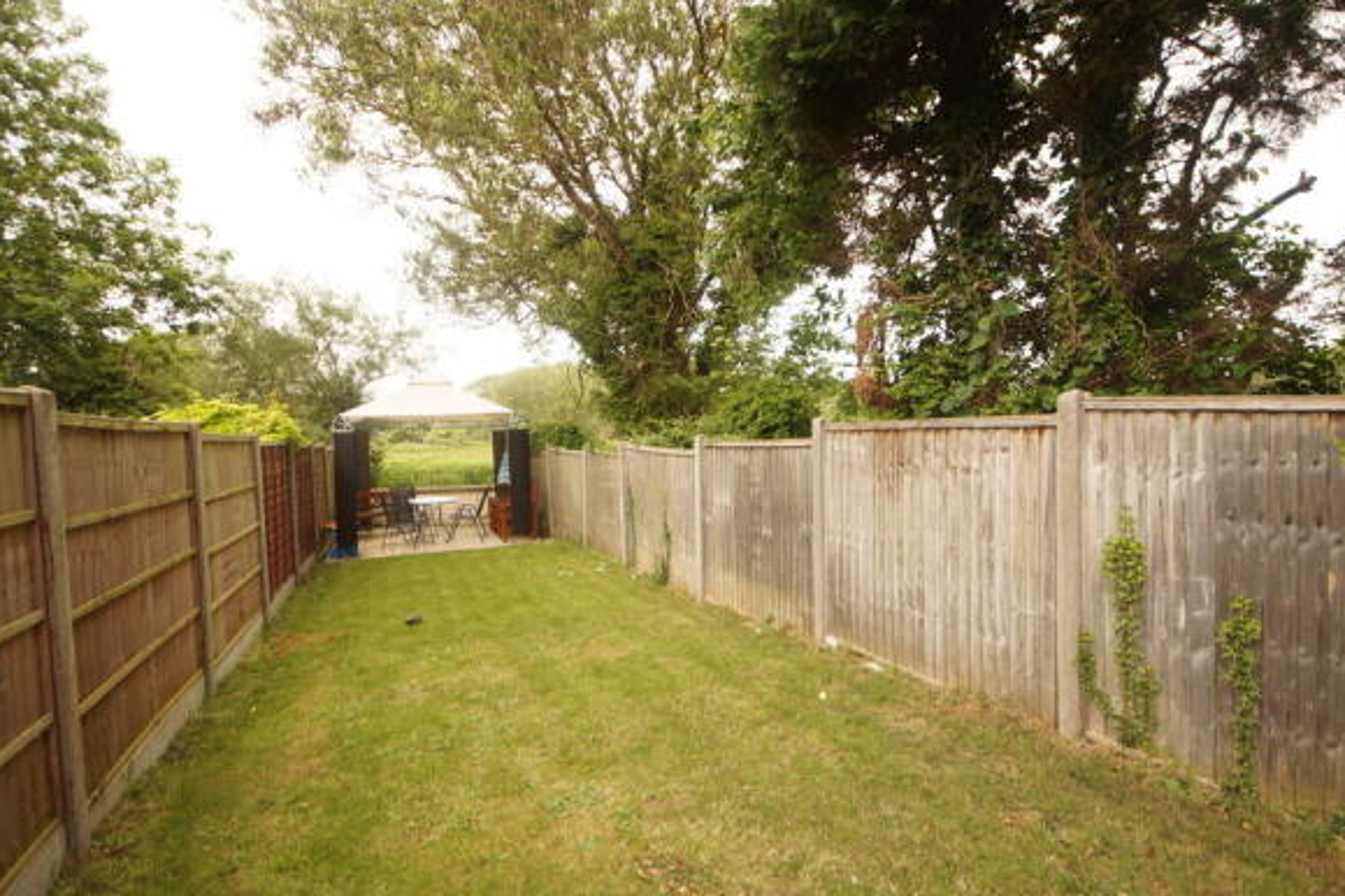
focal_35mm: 17
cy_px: 456
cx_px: 704
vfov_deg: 70.4
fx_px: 635
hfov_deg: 93.2
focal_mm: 10
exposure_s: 1/80
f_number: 4.5
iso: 100
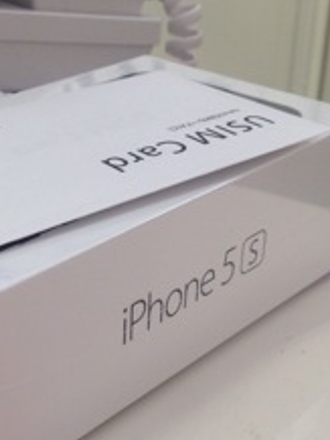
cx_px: 148
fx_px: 927
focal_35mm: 73
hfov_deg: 20.2
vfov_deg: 26.6
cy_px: 280
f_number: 2.4
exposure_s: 1/60
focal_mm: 4.13
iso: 50
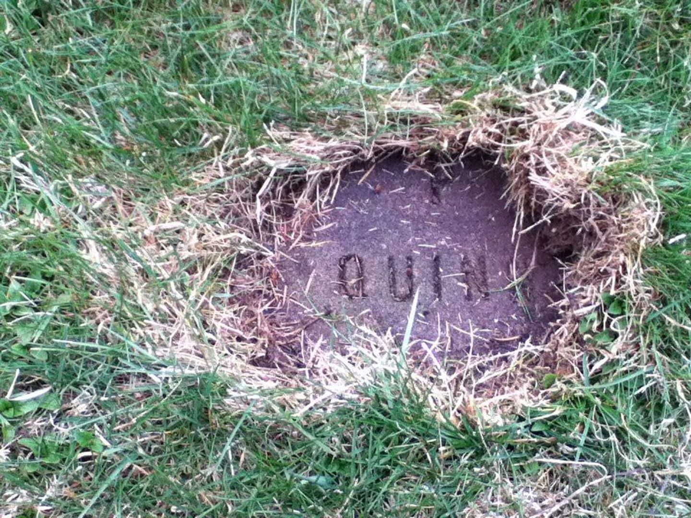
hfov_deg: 56.8
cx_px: 346
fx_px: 639
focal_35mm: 32
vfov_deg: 44.2
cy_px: 259
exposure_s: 1/202
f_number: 2.4
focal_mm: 3.85
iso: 80
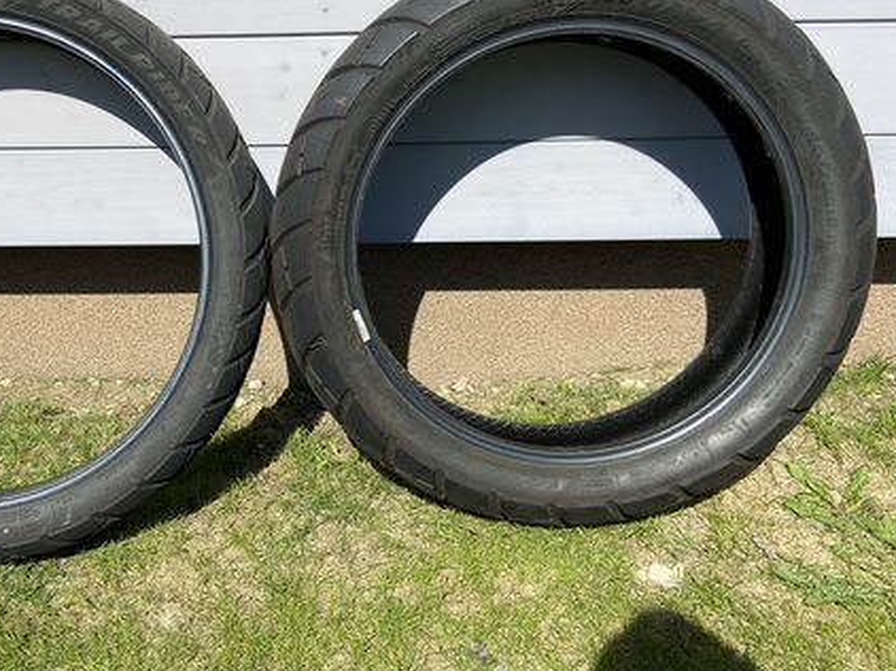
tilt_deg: -26.5
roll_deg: +1.7
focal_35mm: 37
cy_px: 304
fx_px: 957
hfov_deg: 48.9
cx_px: 270
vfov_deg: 38.6
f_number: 1.8
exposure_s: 1/2358
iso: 32
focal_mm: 4.25
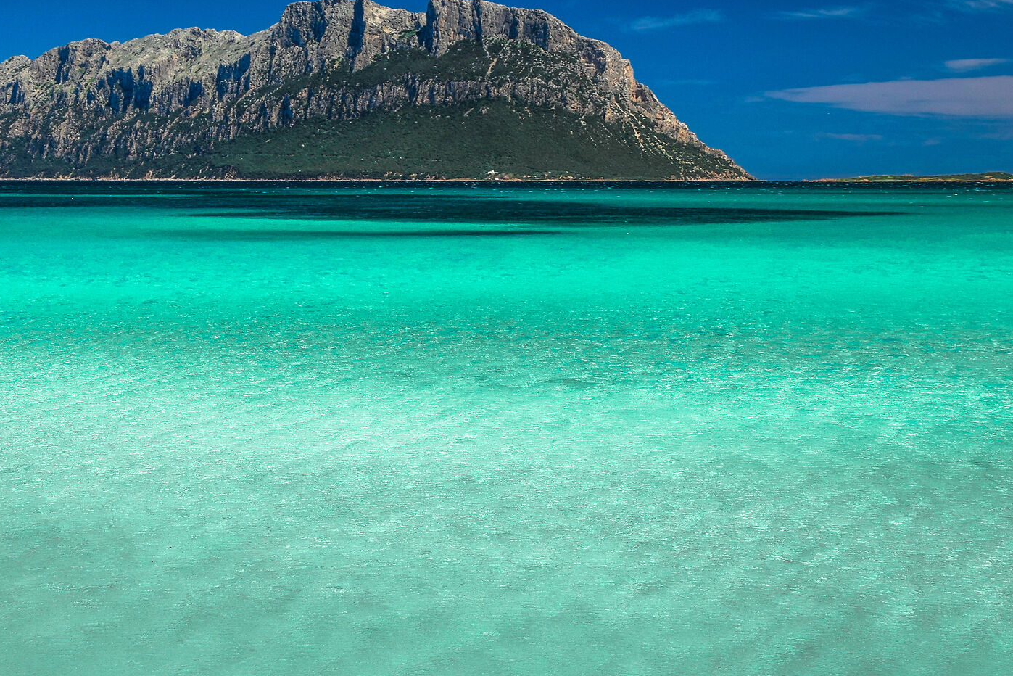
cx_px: 395
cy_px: 282
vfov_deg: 17.1
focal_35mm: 80
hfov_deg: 25.3
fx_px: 2247
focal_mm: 31
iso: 200
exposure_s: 1/320
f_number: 9
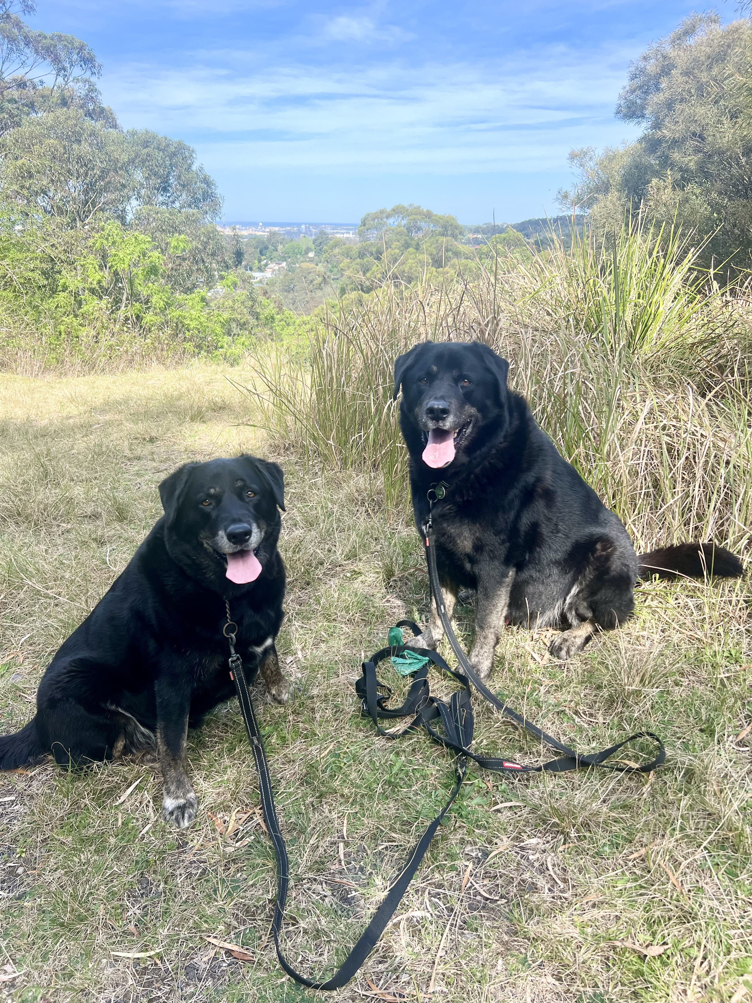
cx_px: 376
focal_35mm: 26
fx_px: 753
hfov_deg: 53.1
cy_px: 502
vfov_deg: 67.3
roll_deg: -1.4
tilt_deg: -20.3
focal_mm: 5.7
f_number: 1.5
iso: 50
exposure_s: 1/1361
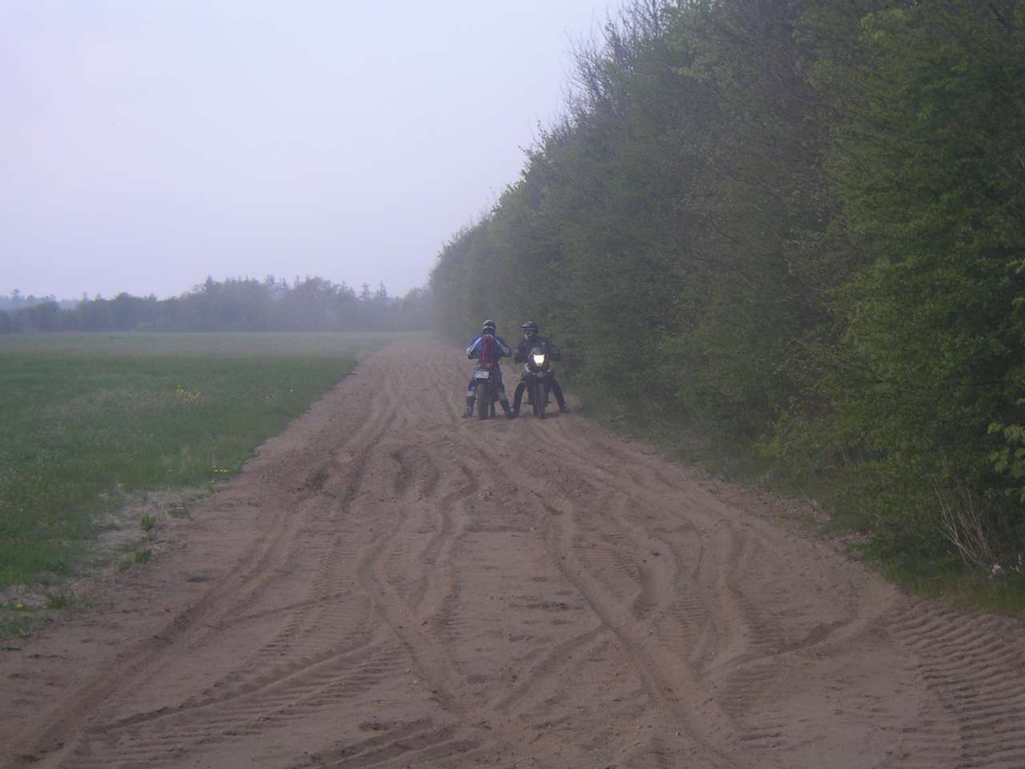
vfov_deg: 14.2
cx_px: 512
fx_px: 3080
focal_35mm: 104
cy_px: 384
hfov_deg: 18.9
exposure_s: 1/160
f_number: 3.9
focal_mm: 16
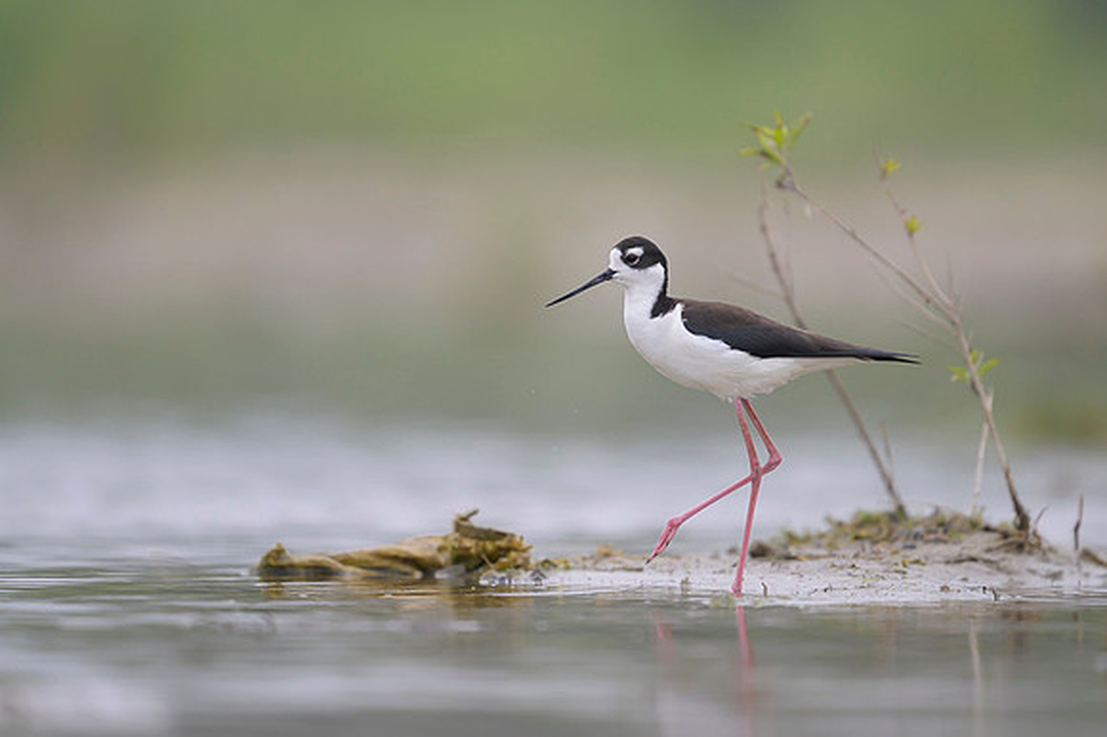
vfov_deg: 2.3
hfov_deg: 3.5
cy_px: 348
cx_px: 585
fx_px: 18181
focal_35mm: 592
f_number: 4
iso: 640
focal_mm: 560
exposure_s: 1/1600
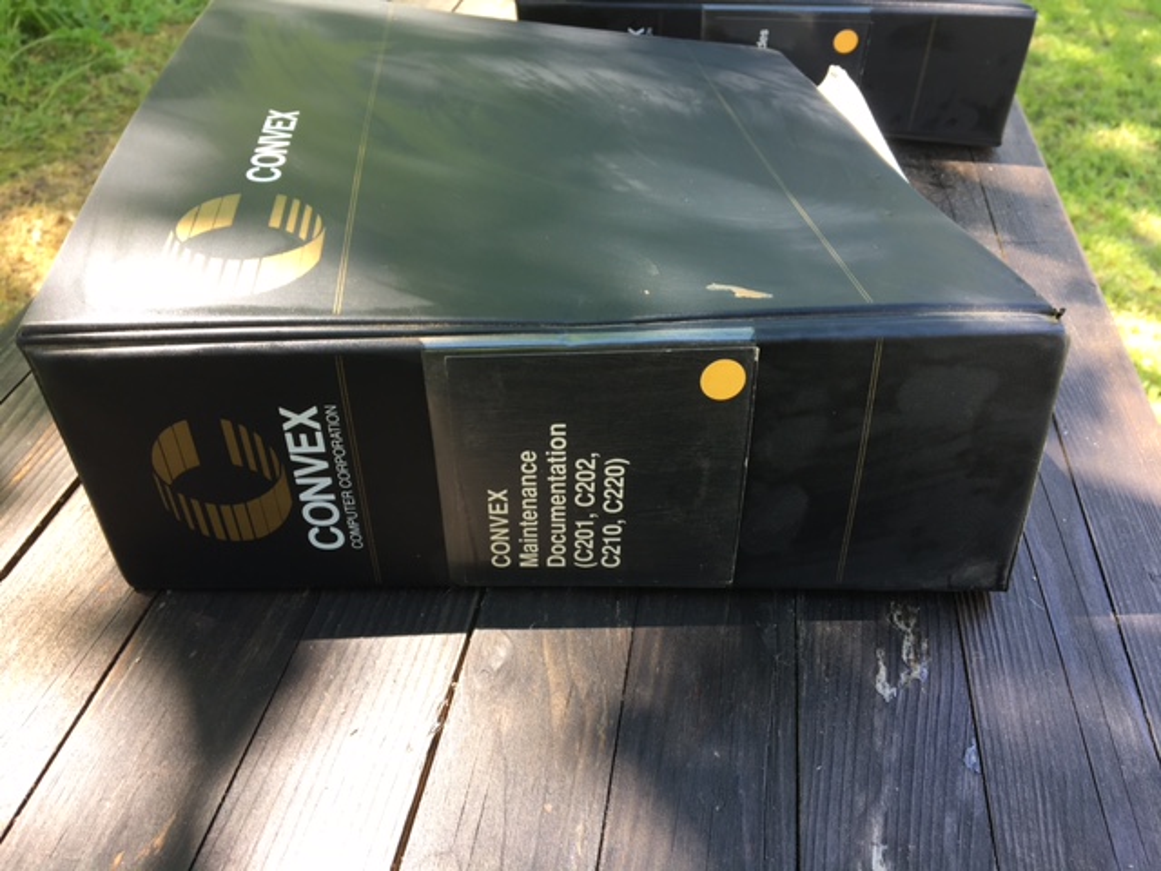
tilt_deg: -38.6
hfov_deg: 61.7
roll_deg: -4.5
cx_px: 580
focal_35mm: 29
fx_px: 973
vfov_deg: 48.2
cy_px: 436
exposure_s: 1/50
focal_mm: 4.15
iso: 25
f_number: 2.2
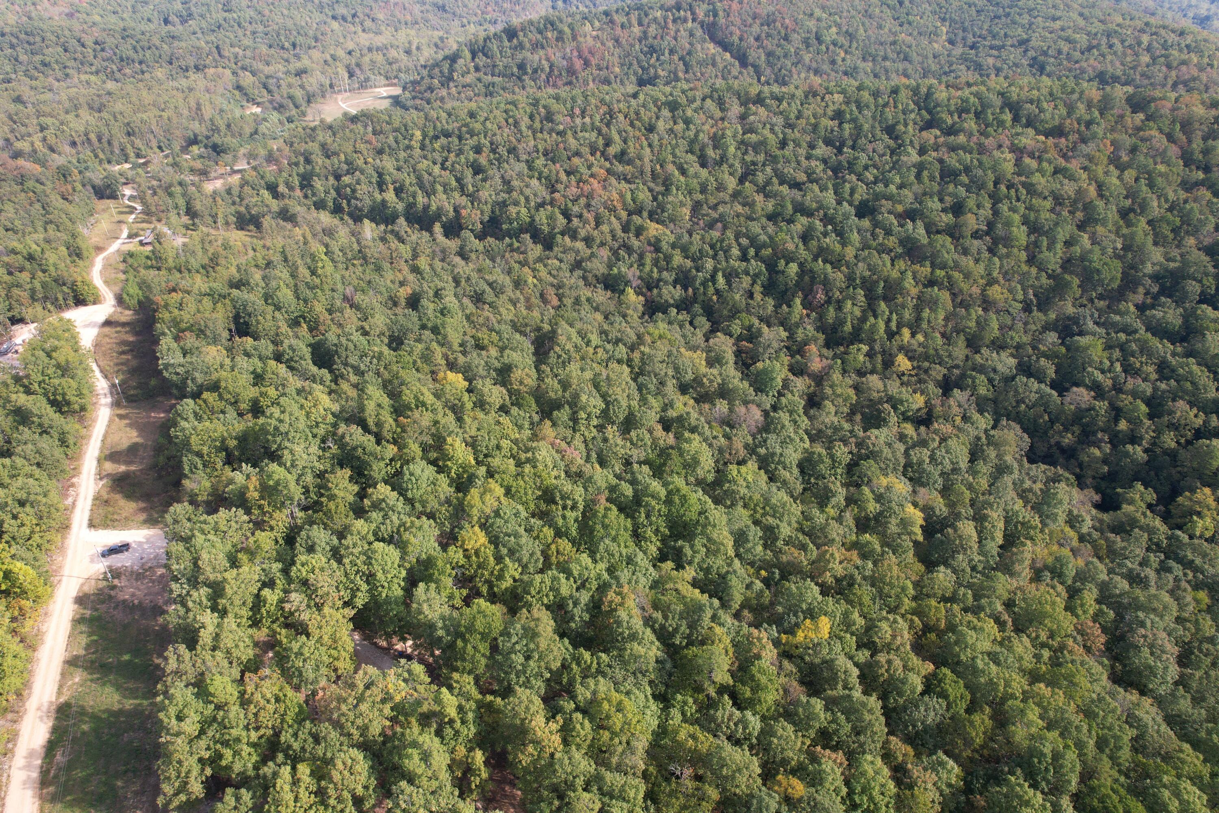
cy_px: 406
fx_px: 745
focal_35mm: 22
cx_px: 610
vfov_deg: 57.2
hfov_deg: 78.6
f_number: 2.8
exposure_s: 1/500
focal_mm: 8.38
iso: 100
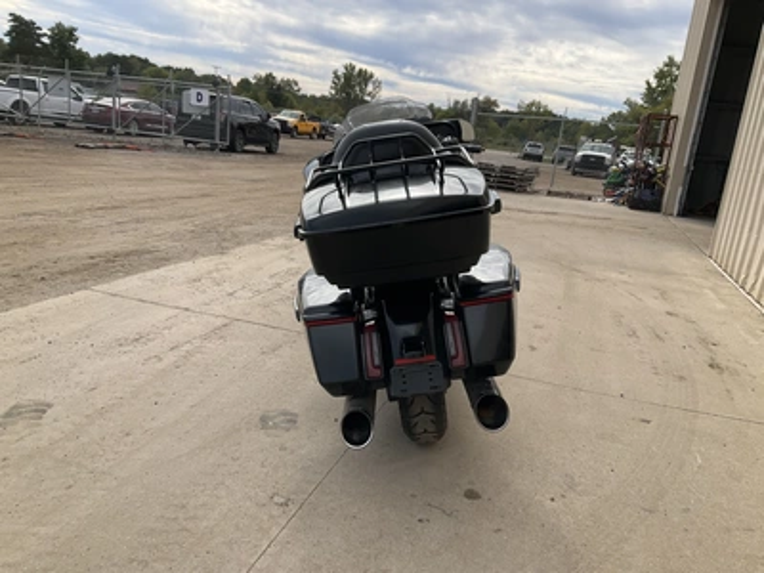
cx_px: 382
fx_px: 640
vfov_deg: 48.2
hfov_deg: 61.7
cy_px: 286
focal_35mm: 29
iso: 25
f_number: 1.8
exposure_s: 1/1675
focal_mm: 3
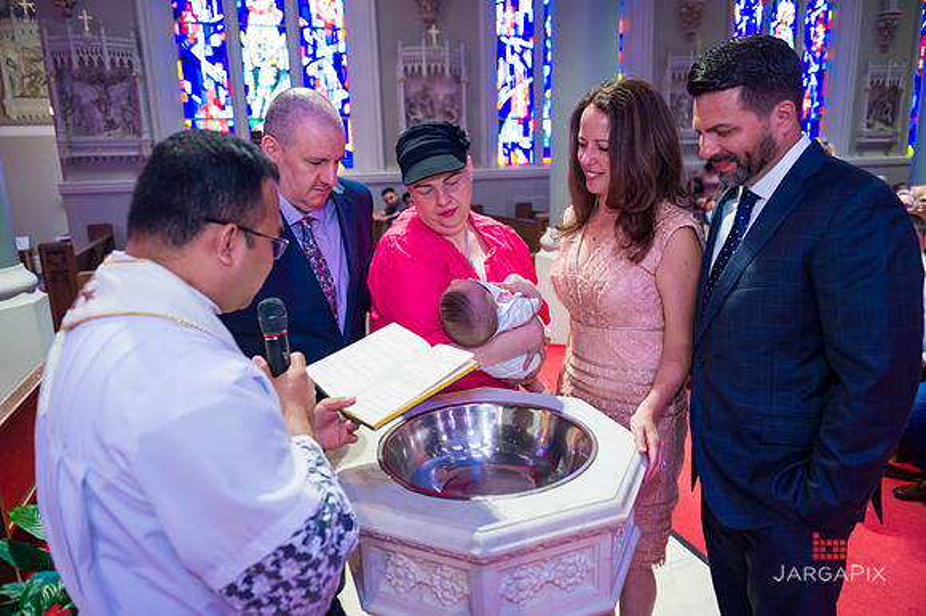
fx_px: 617
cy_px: 308
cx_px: 463
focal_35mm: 24
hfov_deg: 73.8
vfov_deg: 53.1
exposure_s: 1/200
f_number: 3.2
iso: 1600
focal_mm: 24
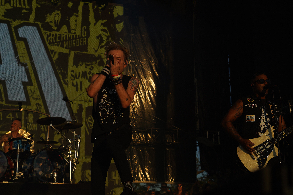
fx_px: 505
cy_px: 98
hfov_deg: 32.4
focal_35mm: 62
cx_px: 146
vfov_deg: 21.9
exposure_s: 1/640
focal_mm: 62
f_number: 8
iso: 100
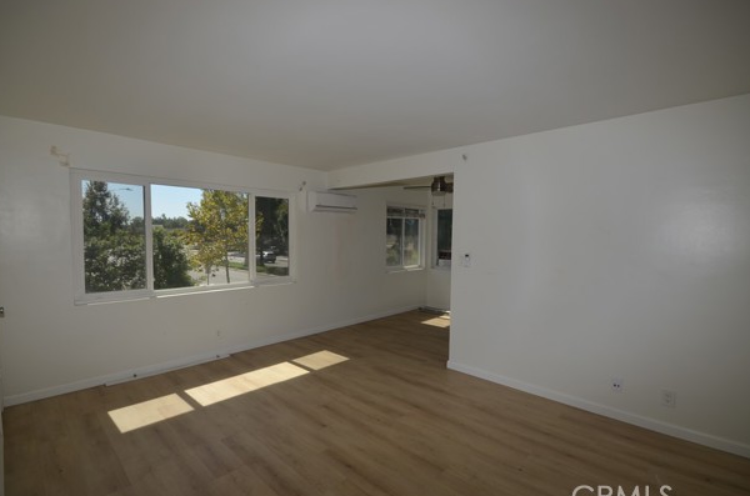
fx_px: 333
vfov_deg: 73.5
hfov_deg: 96.9
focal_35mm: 16
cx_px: 368
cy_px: 250
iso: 100
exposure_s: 1/200
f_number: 9
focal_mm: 10
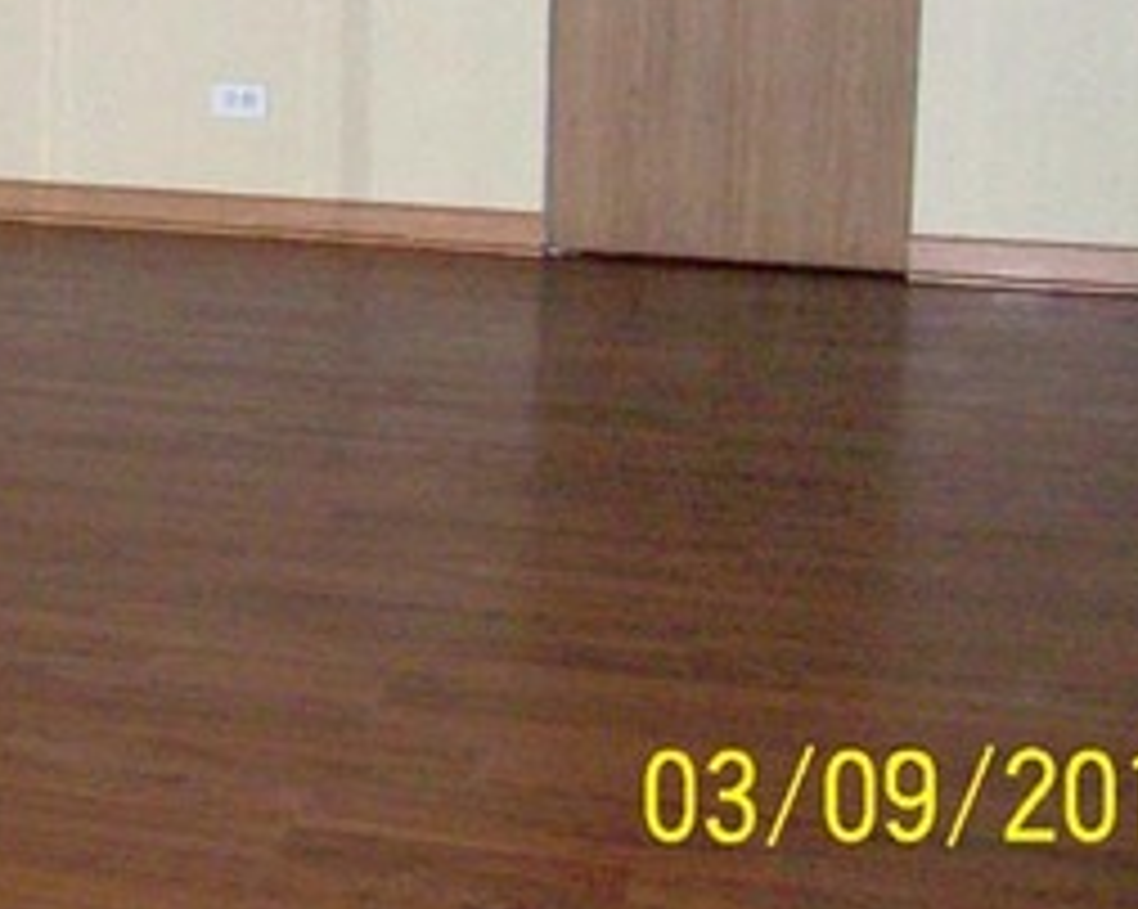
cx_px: -54
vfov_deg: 16.8
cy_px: -18
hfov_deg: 20.7
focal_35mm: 89
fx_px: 2995
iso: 140
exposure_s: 1/64
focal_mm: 6
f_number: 2.7
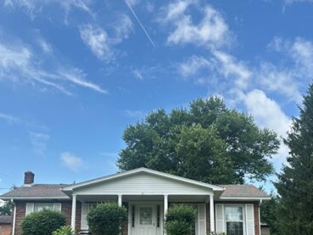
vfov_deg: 27.6
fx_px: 470
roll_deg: -0.6
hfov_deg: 36.8
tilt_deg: +12.7
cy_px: 180
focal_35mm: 52
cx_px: 143
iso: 80
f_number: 1.78
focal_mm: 6.86
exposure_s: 1/2882
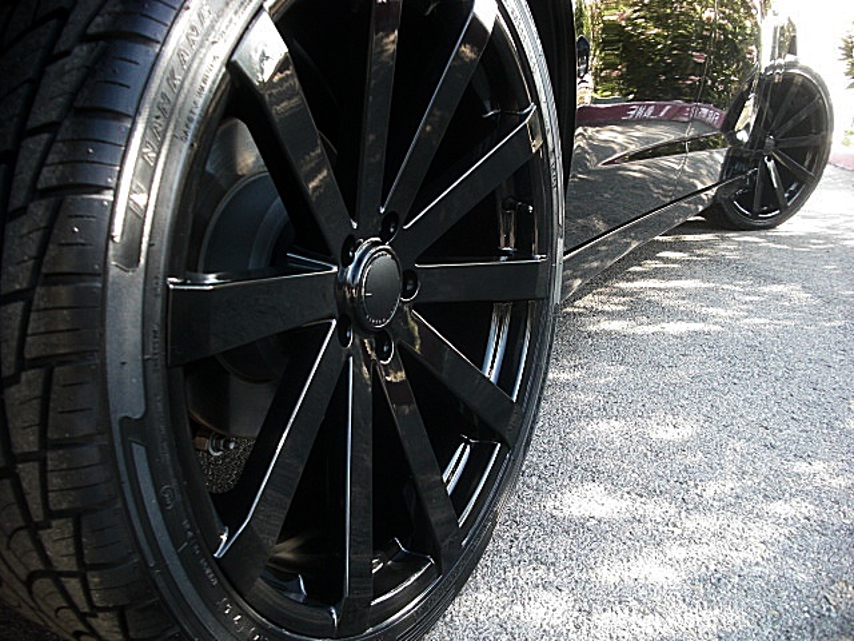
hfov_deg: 51.4
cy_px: 320
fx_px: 888
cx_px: 427
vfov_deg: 39.7
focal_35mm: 36
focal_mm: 6.3
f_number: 2.8
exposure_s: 1/100
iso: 200
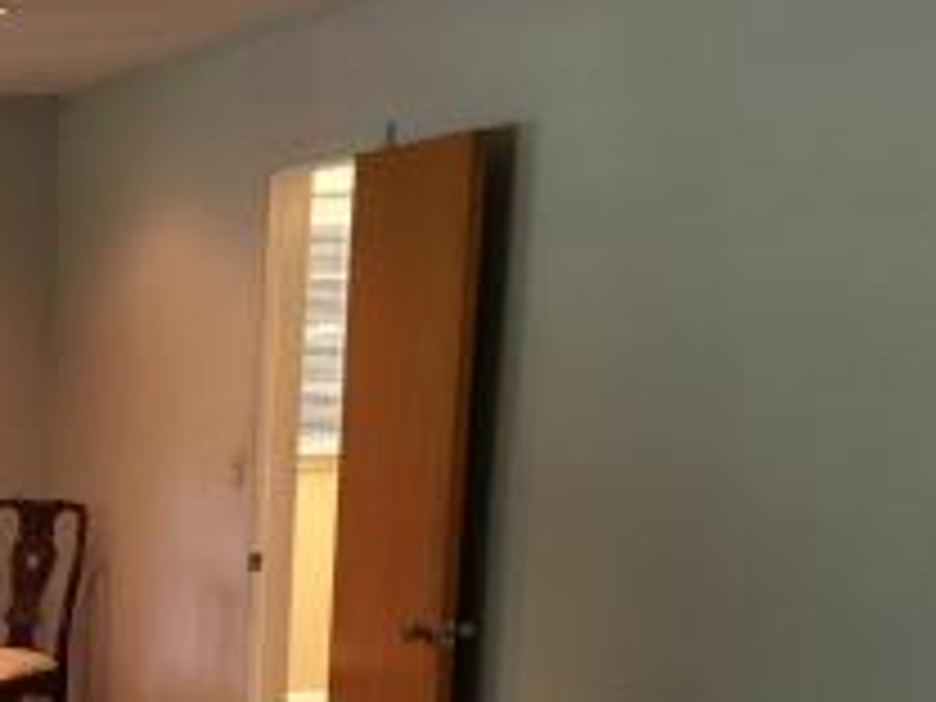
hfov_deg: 21.5
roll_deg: +0.3
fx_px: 2190
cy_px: 796
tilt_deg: -8.8
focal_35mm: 81
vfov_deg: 17.5
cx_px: -328
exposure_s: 1/15
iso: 50
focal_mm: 4.15
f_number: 2.2
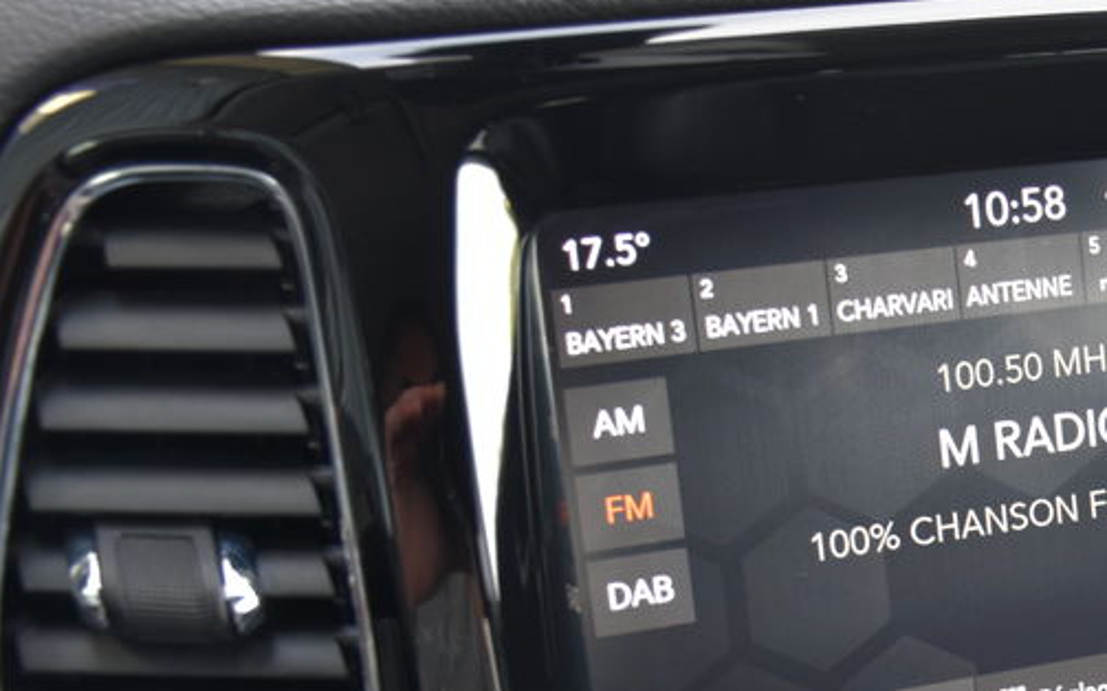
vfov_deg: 17.7
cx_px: 993
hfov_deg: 27.2
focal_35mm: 73
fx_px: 2202
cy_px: 560
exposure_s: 1/60
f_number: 4
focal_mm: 24
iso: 400
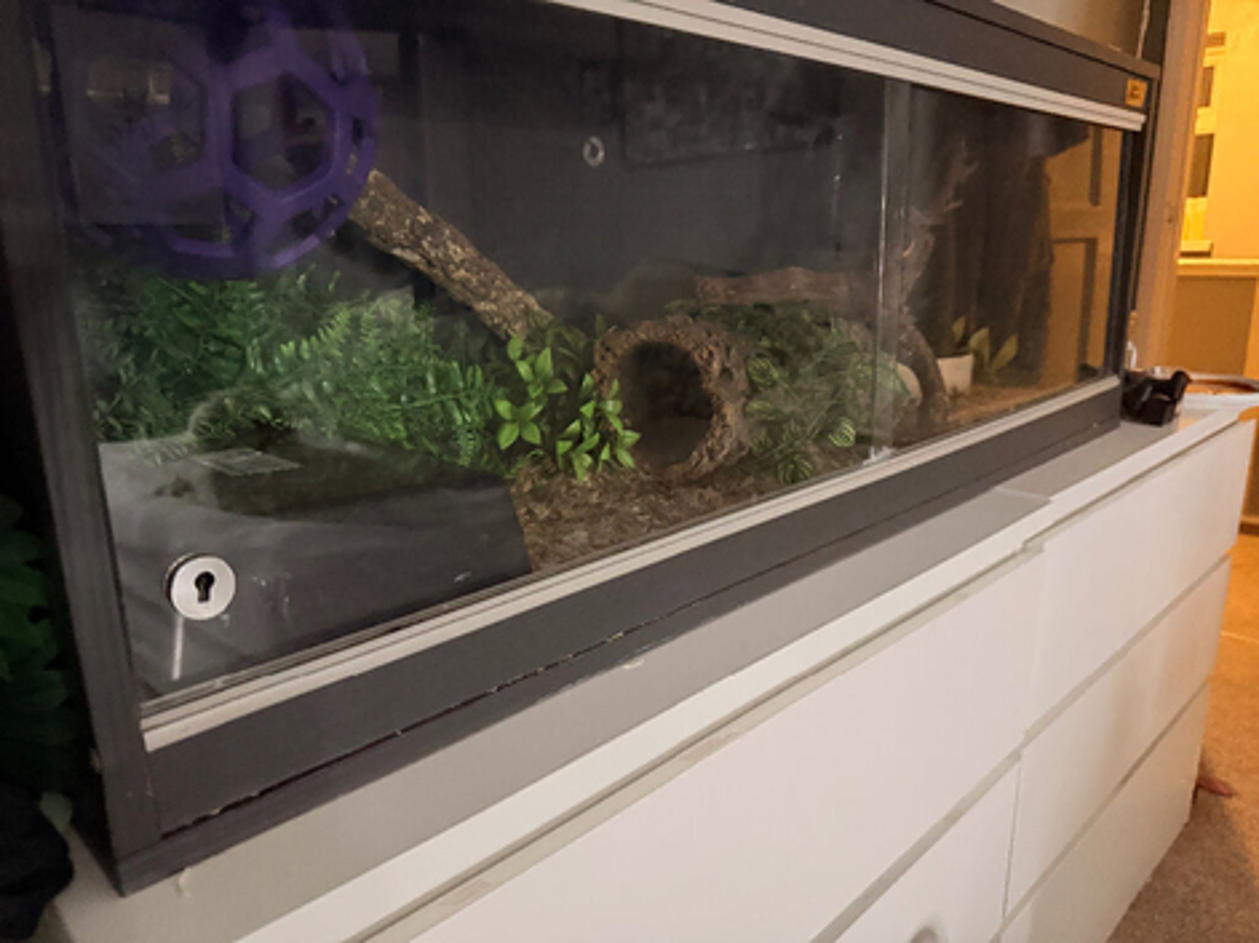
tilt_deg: -15.7
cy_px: 472
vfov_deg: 56.8
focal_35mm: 24
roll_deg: +1.2
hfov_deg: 71.6
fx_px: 873
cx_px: 630
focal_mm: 6.76
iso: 1250
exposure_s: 1/25
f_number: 1.78
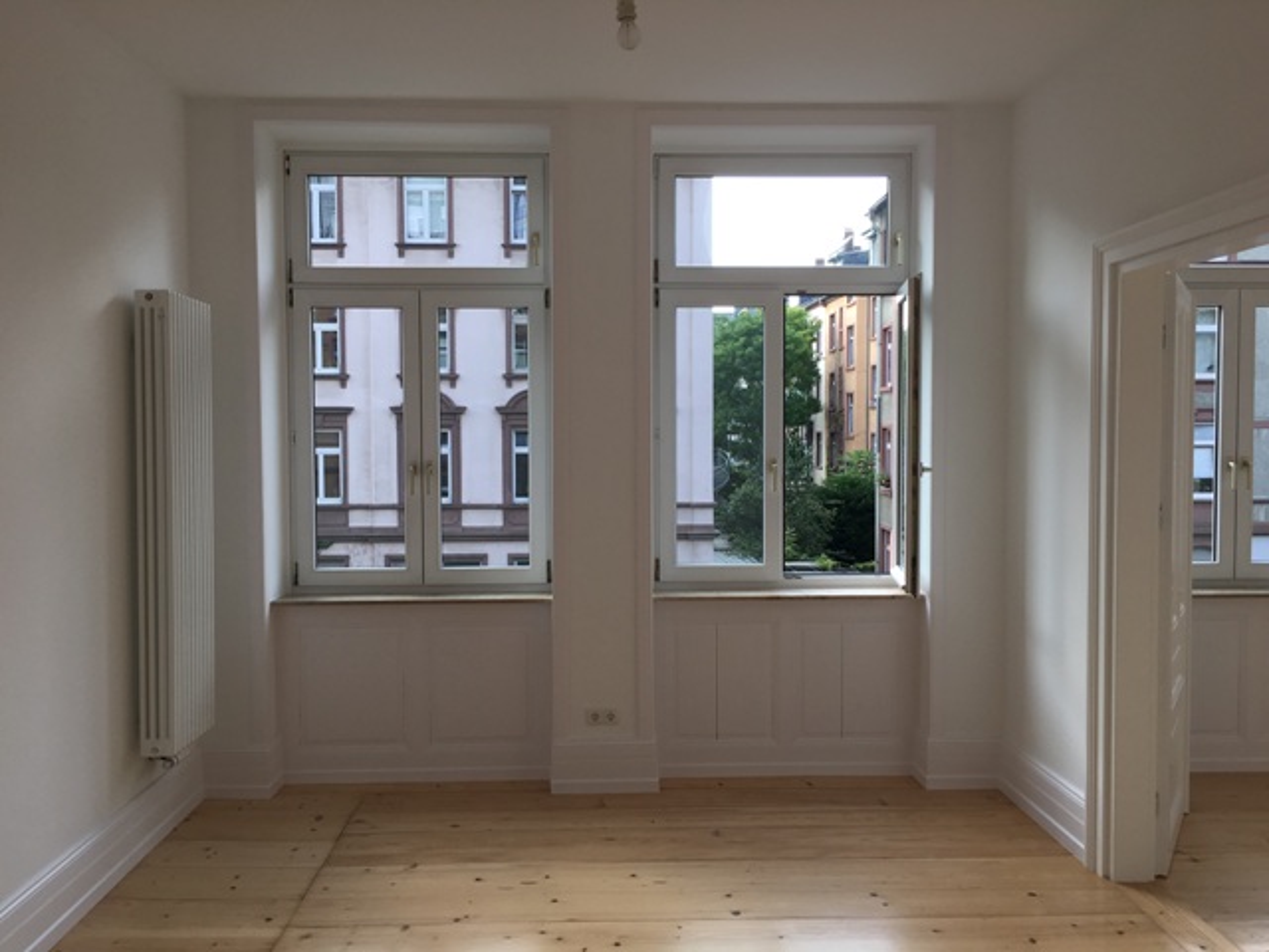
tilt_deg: -1.2
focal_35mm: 29
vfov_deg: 48.2
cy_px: 476
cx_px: 634
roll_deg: -0.2
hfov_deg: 61.7
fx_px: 1063
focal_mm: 4.15
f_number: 2.2
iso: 25
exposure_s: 1/148
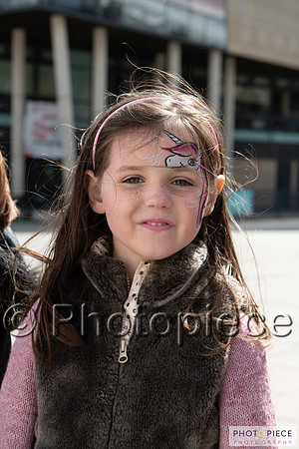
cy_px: 224
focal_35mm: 70
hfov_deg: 19.5
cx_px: 150
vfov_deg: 28.8
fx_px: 872
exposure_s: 1/800
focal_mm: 70
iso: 320
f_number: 7.1
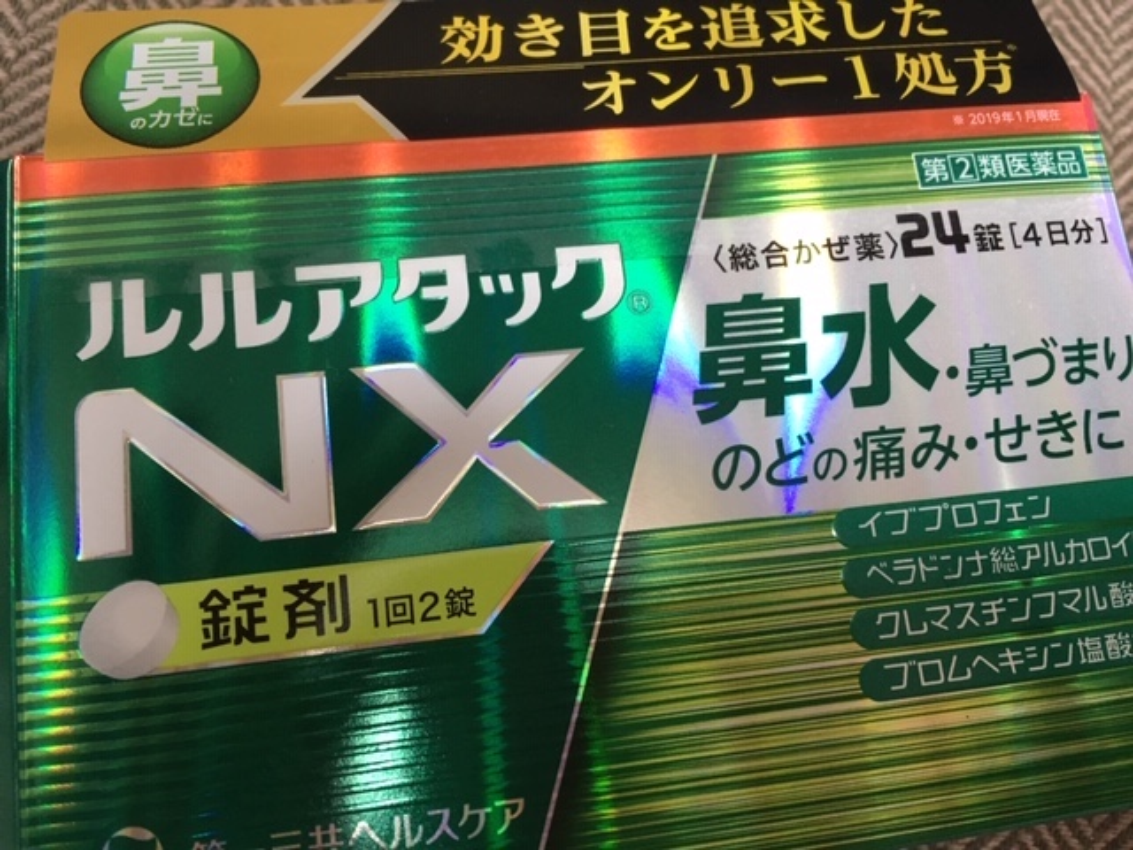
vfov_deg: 48.2
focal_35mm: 29
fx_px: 949
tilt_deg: -74.2
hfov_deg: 61.7
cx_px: 566
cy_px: 425
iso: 100
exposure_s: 1/30
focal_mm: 4.15
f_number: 2.2
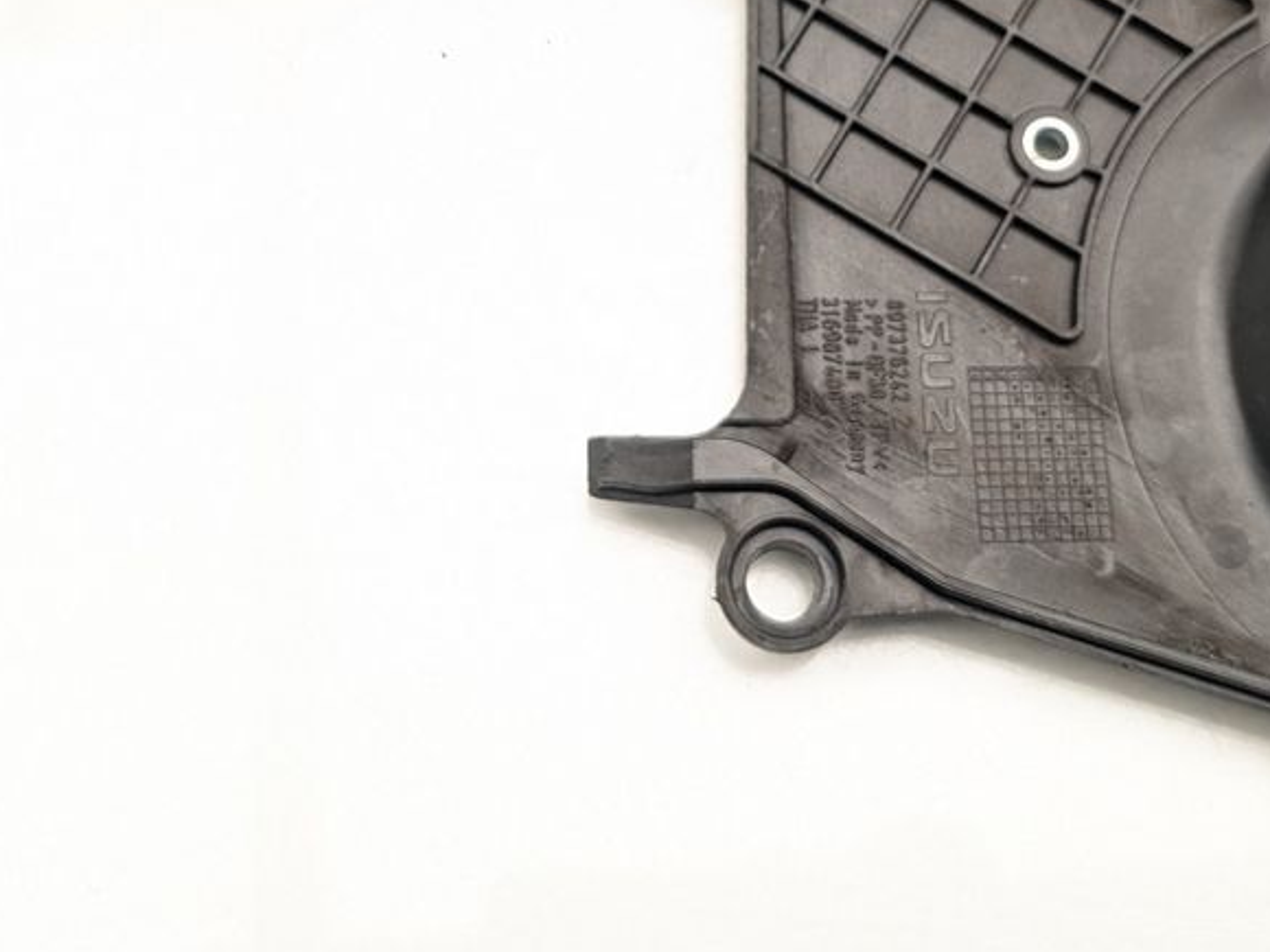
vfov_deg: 26.7
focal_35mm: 53
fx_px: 1944
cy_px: 114
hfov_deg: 36.1
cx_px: 688
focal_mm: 6.9
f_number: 1.68
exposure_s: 1/91.7
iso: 29
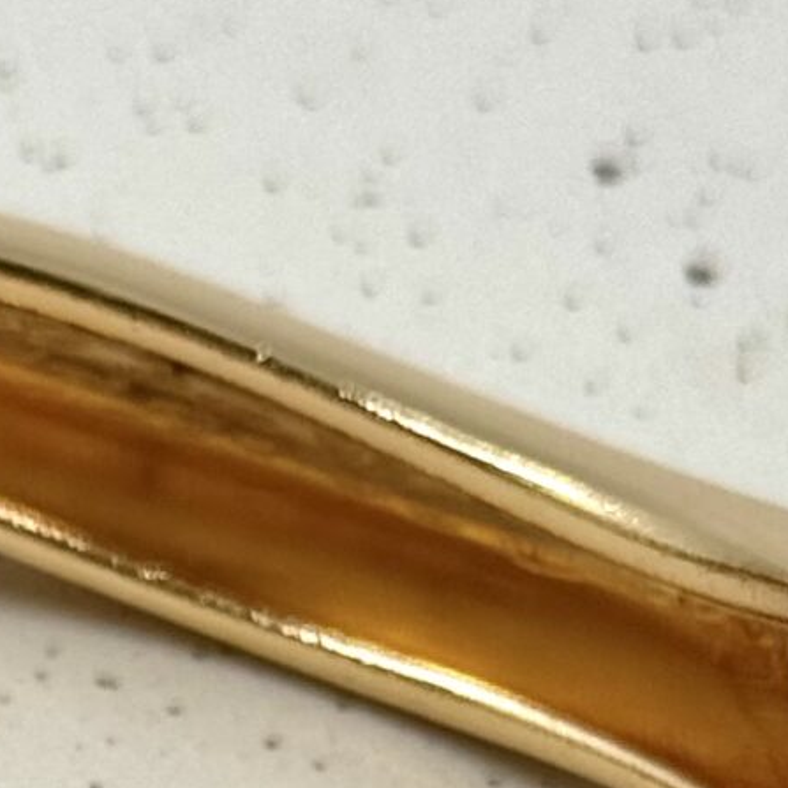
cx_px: -249
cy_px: 1144
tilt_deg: -41.5
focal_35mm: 243
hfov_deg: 7.1
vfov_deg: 7.1
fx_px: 6258
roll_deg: -0.2
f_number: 1.78
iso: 64
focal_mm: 6.76
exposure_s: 1/876
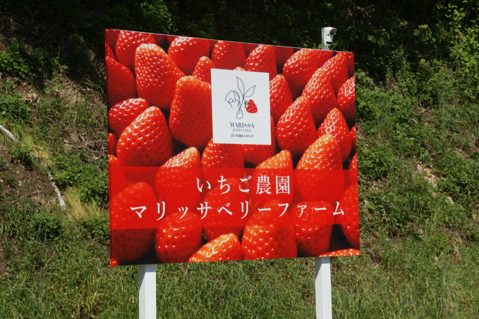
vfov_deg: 15.2
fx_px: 1197
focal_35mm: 90
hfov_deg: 22.6
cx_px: 240
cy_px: 160
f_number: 13
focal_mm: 60
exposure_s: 1/160
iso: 100
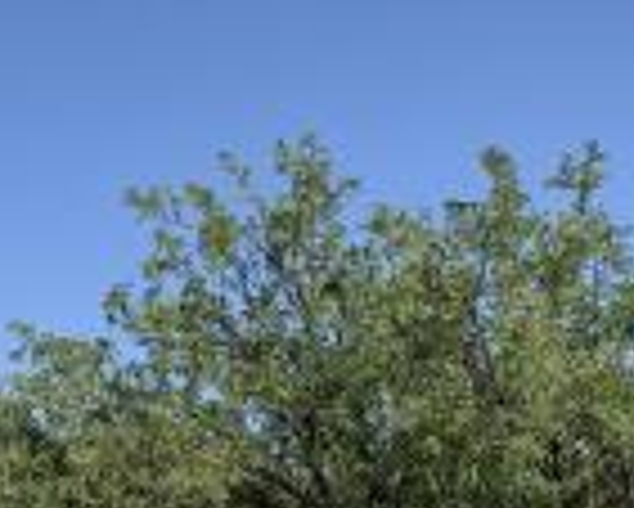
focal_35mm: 115
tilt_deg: +11.1
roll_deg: -2.5
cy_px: 319
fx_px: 2159
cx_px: -333
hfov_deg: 15.4
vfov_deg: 13.4
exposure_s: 1/2994
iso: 25
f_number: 1.8
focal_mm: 4.25
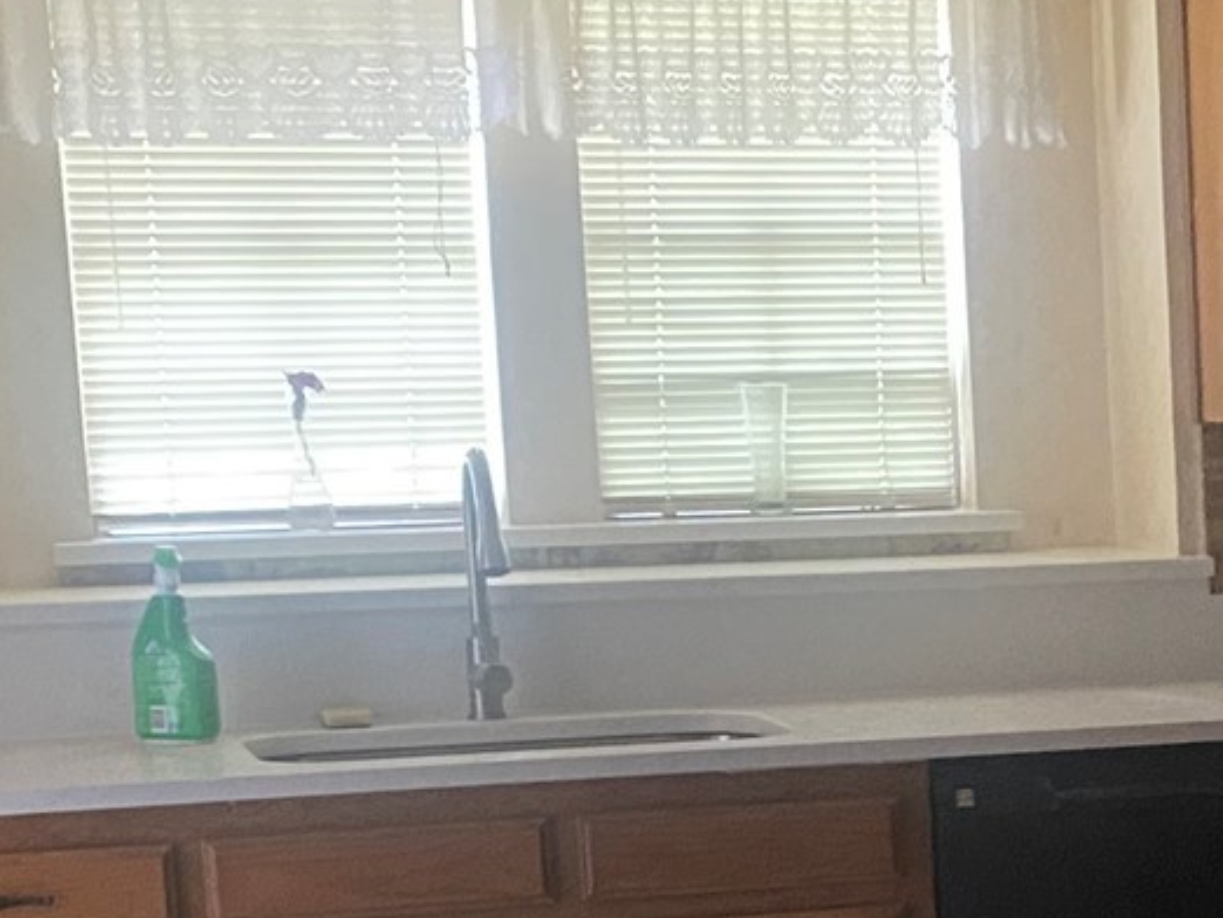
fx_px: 3605
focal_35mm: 102
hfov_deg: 18.0
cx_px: 1570
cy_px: 1061
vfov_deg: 14.1
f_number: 1.8
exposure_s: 1/30
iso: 800
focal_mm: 4.25
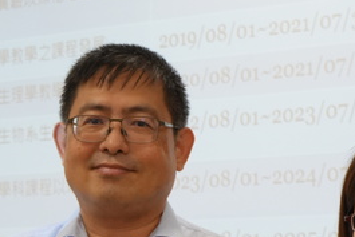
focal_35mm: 199
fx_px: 1963
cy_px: 321
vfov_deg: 6.8
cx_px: 257
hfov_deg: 10.3
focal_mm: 44
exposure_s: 1/160
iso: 1000
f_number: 5.6
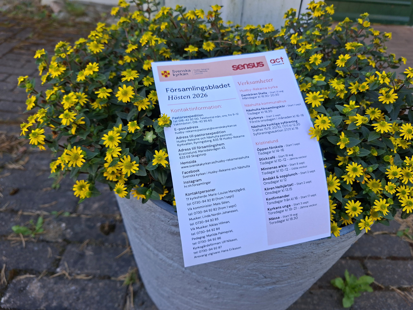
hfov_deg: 73.9
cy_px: 155
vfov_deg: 58.9
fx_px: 274
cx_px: 206
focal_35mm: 23
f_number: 1.8
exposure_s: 1/278
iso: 50
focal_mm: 5.54
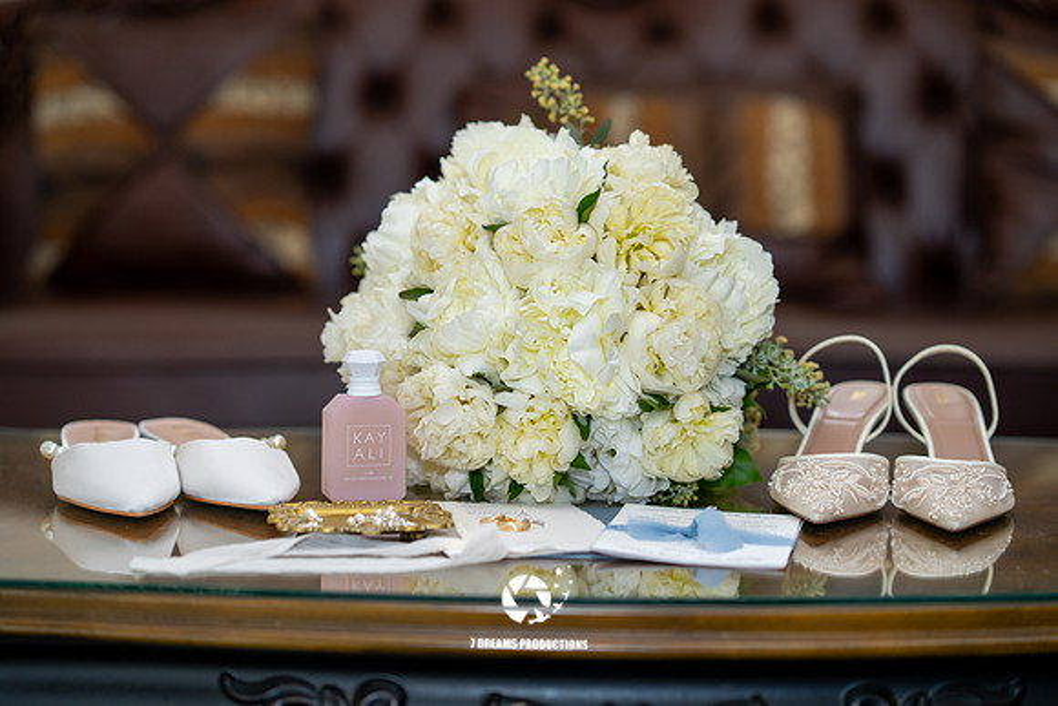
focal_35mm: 85
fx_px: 2499
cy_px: 353
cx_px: 529
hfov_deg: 23.9
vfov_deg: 16.1
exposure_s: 1/125
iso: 640
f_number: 2
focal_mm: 85
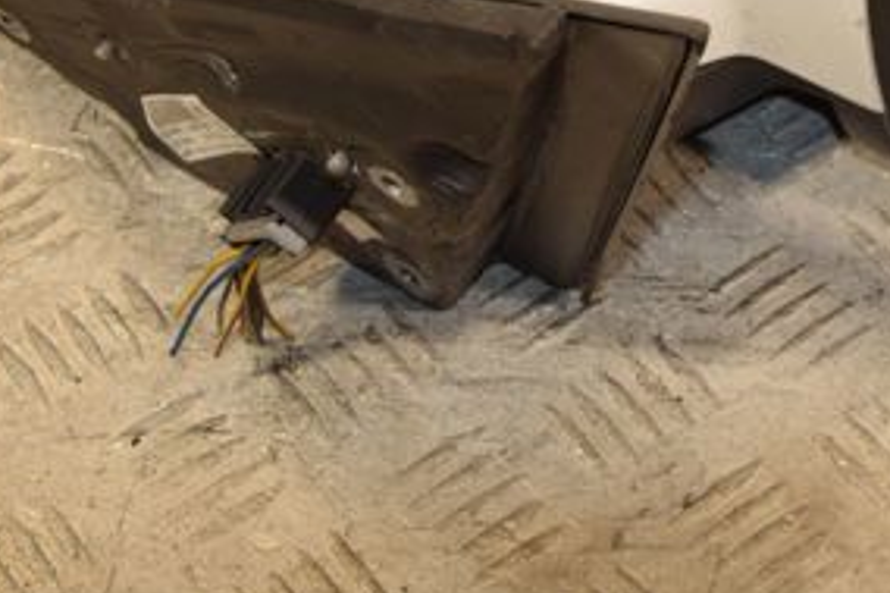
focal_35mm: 108
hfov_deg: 18.6
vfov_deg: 12.5
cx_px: 809
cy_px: 0
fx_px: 2668
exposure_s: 1/200
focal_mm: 32
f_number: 8
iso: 800
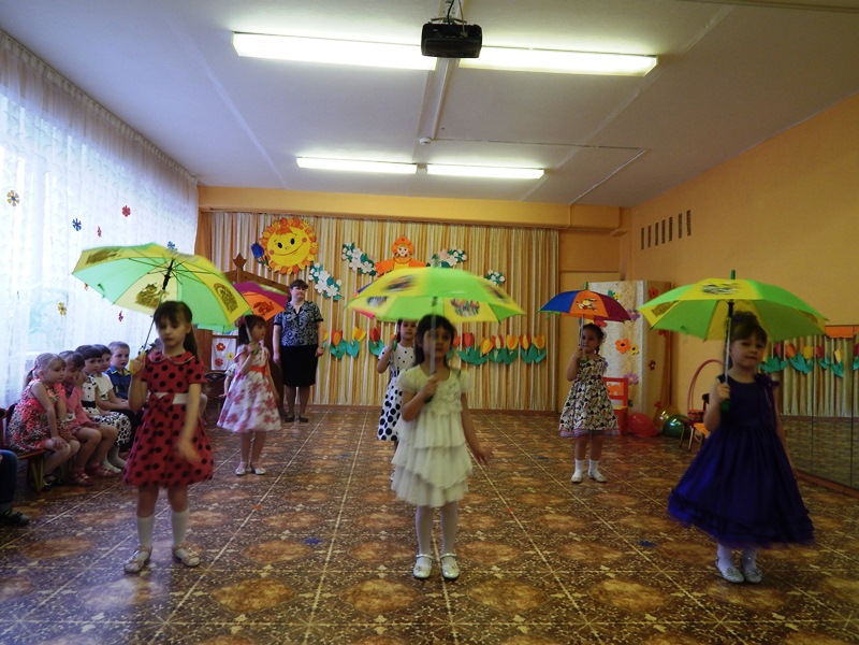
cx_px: 430
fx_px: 620
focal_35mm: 25
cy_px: 322
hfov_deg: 69.4
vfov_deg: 54.9
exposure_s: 1/30
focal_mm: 4.5
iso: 125
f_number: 3.1
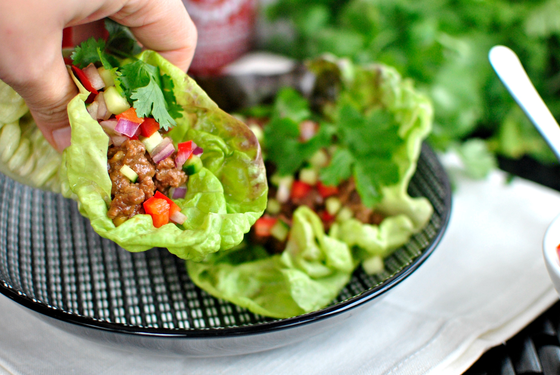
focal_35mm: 63
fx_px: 975
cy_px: 181
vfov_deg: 21.8
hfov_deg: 32.0
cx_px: 249
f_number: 2.2
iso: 400
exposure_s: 1/80
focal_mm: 35
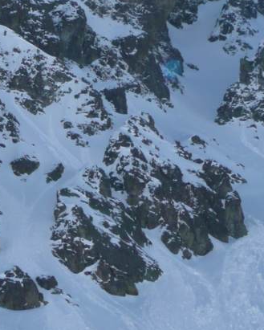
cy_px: 121
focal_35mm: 211
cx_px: 59
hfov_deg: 7.3
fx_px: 2060
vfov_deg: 9.1
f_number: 4.6
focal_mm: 12.7
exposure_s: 1/800
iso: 100
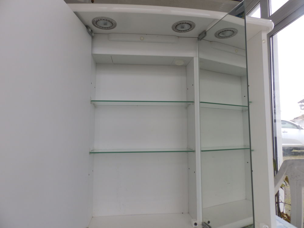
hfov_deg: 76.4
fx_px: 193
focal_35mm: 22
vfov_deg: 61.1
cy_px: 114
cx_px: 152
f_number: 3.4
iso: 80
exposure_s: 1/30
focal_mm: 4
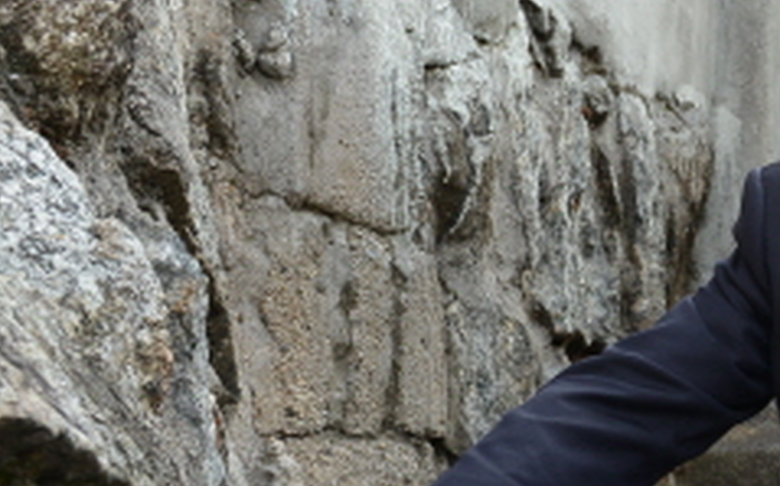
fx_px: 1742
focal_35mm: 82
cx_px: 1025
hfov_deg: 22.5
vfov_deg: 15.8
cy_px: 403
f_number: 7.1
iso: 640
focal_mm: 24
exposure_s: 1/200
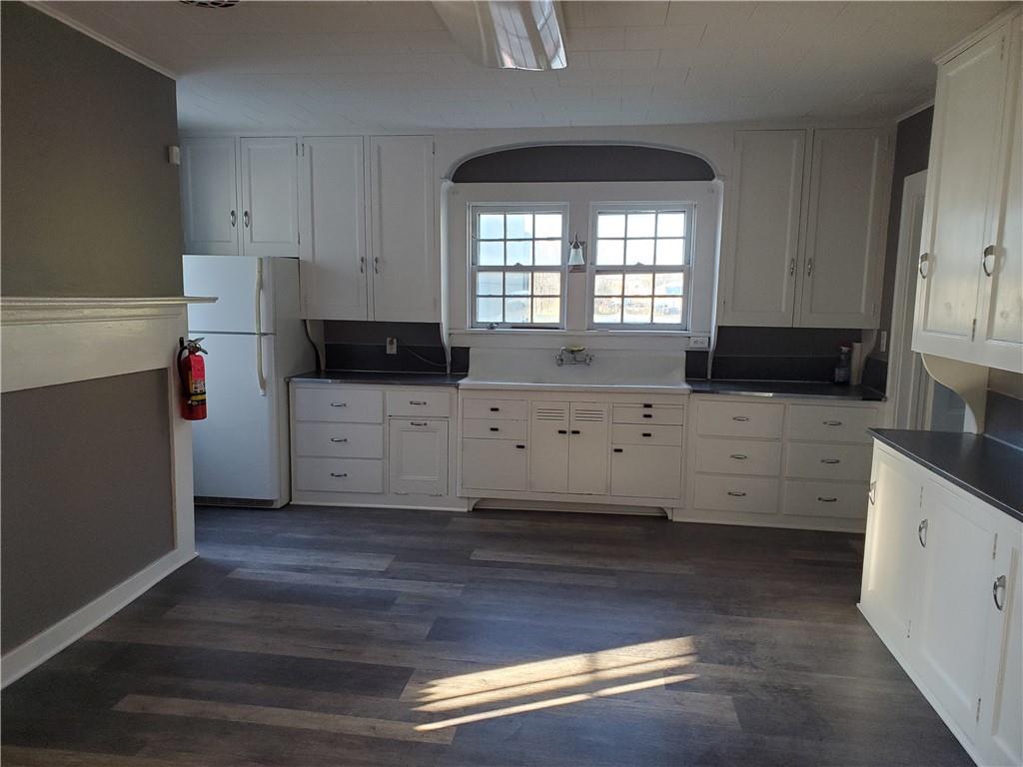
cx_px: 512
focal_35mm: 26
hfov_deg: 67.3
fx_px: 768
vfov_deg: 53.1
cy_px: 384
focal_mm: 4.3
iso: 320
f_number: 2.4
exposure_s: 1/105
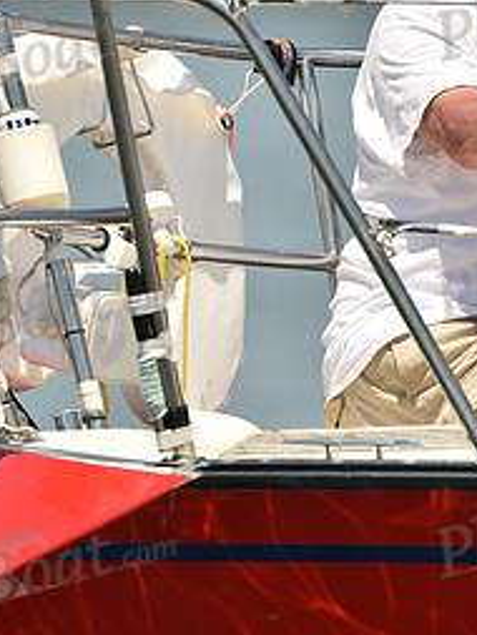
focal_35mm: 1322
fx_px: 24269
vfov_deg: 1.5
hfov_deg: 1.1
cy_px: 163
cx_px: 308
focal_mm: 600
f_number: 7.1
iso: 320
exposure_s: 1/1600
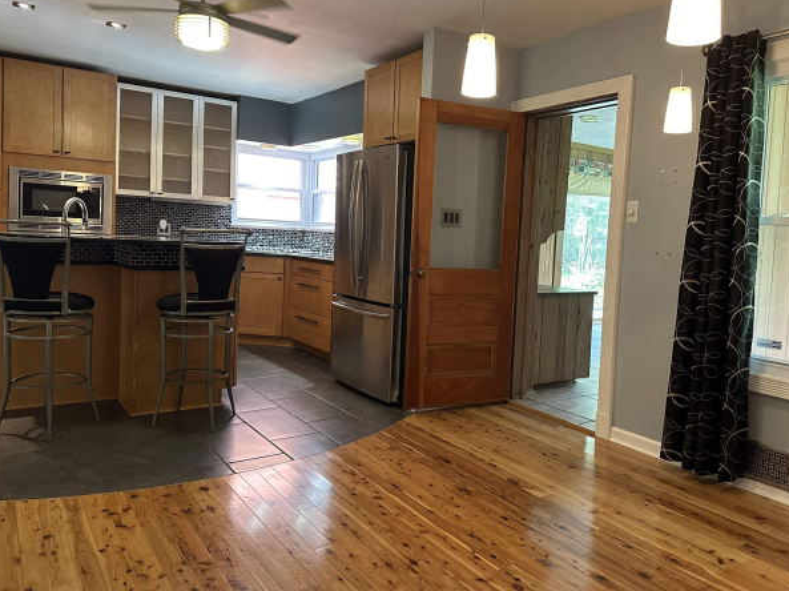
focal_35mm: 27
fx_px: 615
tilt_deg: -3.3
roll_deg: -3.1
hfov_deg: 65.2
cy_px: 274
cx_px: 429
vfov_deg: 51.3
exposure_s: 1/60
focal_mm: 6.86
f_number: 1.78
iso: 320
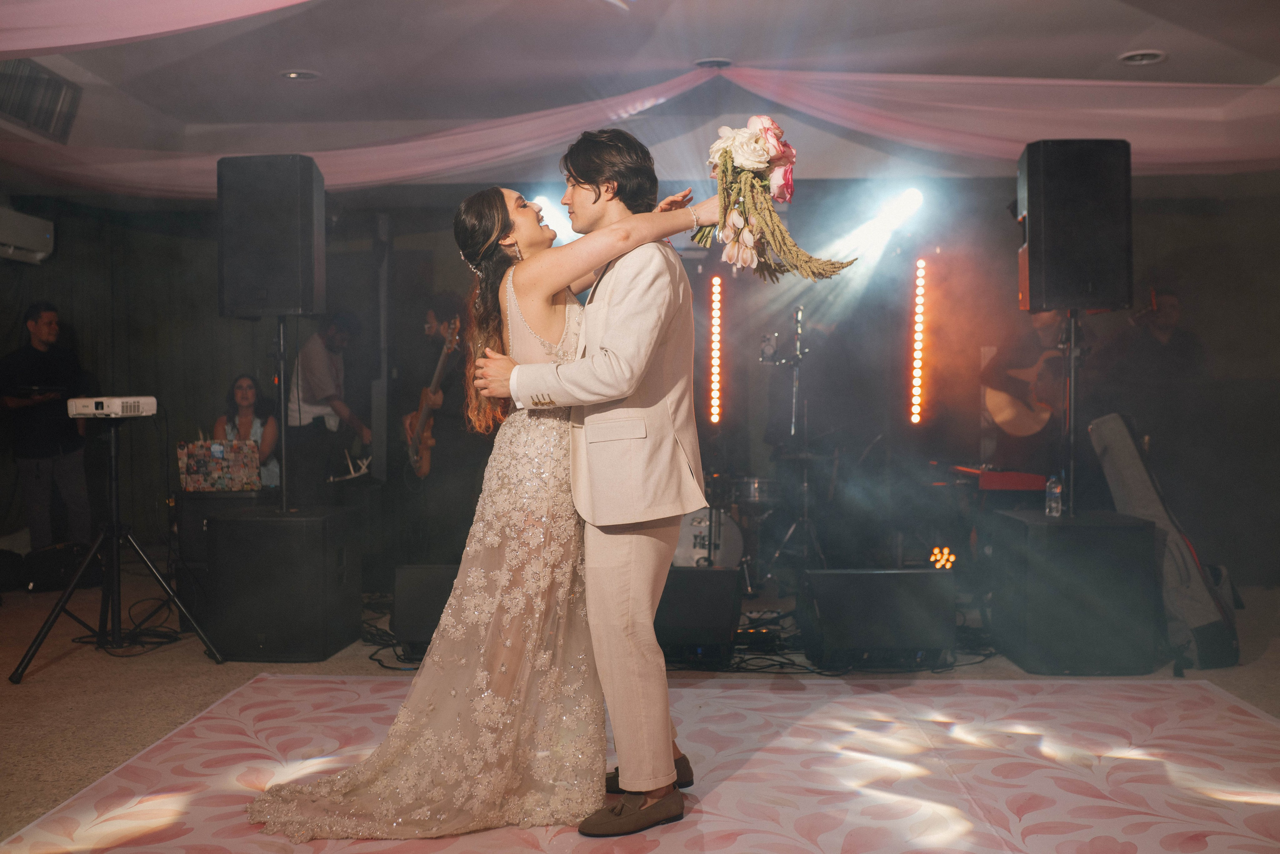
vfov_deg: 37.9
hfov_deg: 54.4
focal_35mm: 35
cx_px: 640
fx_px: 1244
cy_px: 427
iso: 500
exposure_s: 1/200
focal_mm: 35
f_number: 2.8
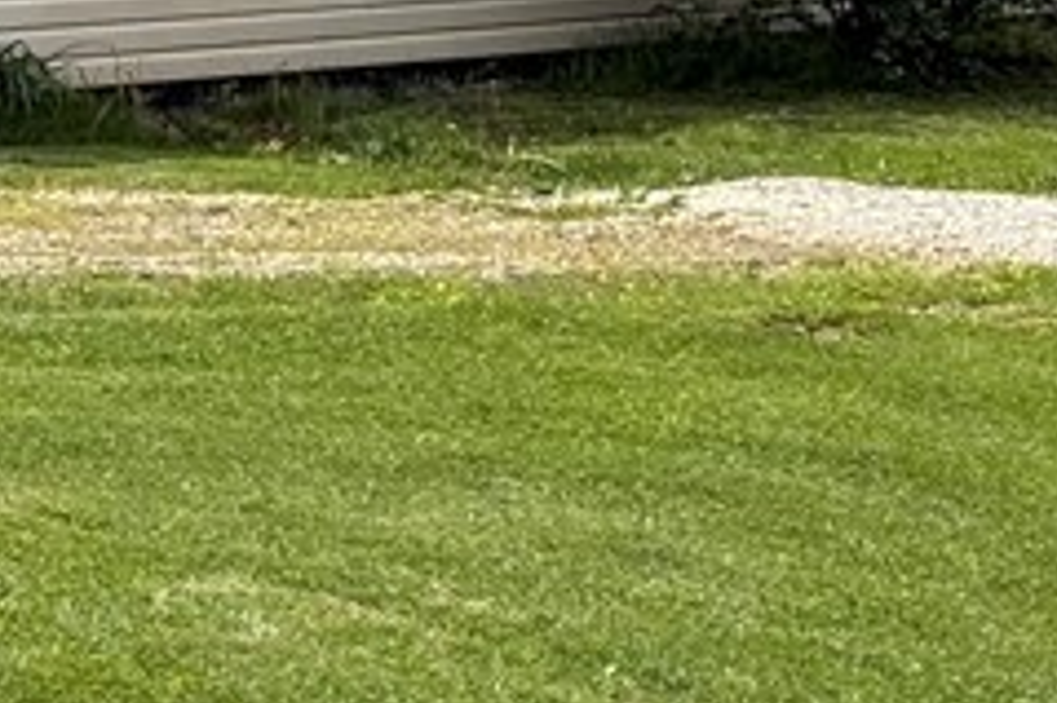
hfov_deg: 9.6
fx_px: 6279
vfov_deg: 6.3
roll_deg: +2.0
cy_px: -407
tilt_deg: +1.0
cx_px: 456
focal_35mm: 214
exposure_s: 1/5587
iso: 64
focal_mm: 6.76
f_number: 1.78
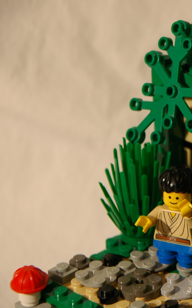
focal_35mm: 196
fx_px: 1639
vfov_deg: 10.7
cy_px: 154
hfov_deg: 6.7
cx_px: 230
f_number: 5.3
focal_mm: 85
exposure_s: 1/15
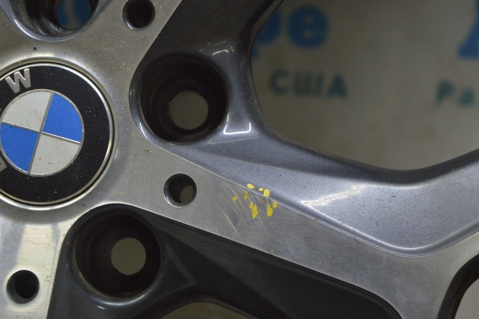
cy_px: 160
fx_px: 1097
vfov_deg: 16.5
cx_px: 240
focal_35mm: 82
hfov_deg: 24.6
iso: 400
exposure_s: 1/20
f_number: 5.6
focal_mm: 55
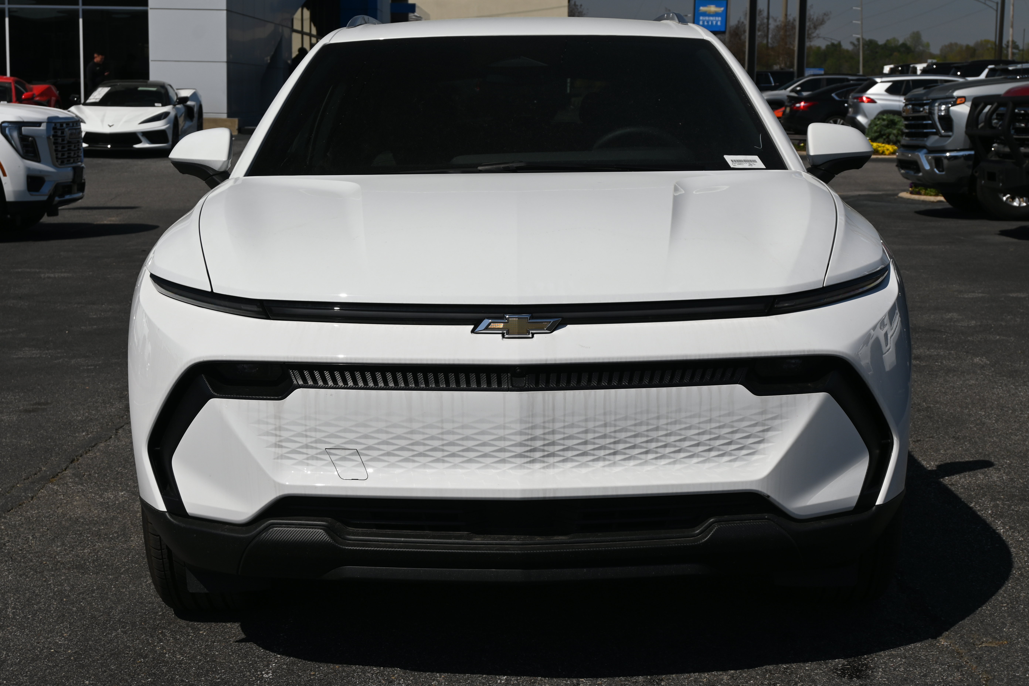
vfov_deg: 23.8
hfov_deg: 35.1
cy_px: 343
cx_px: 514
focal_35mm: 57
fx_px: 1629
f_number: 8
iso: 100
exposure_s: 1/500
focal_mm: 38
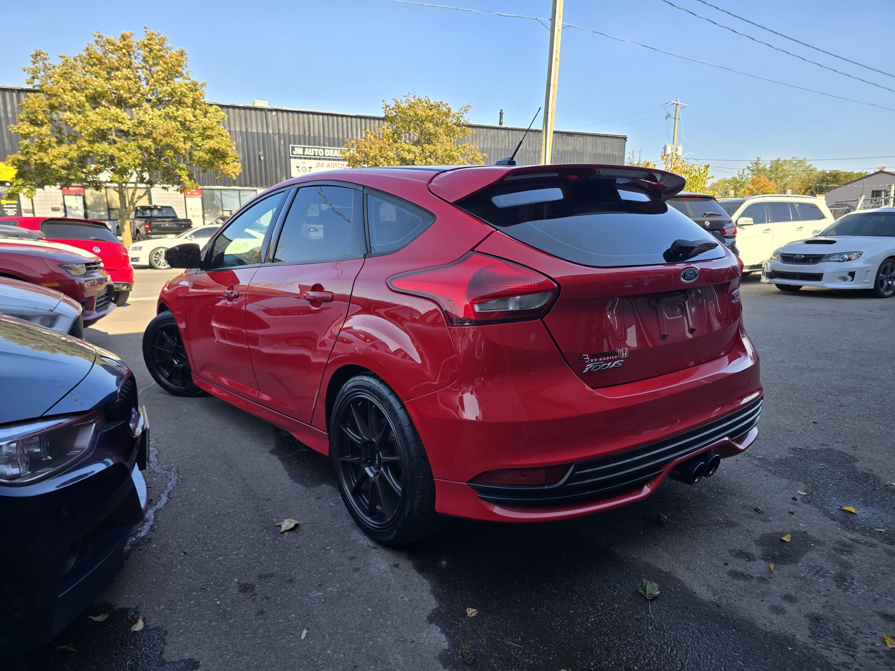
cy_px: 336
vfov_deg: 58.9
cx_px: 448
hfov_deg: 73.9
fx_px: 595
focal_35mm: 23
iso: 12
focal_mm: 6.3
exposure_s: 1/307
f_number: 1.7
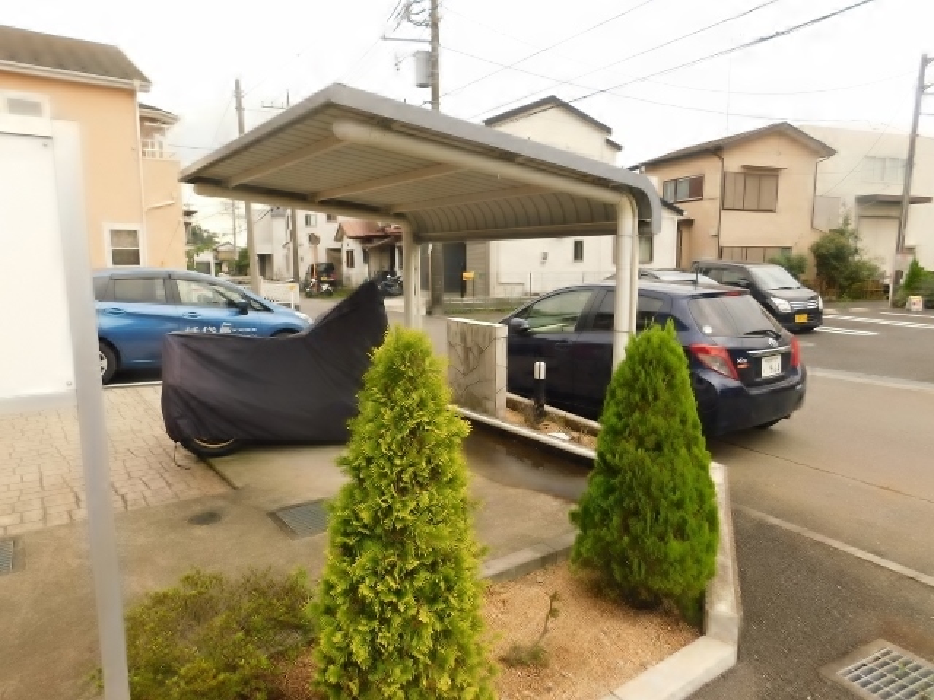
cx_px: 467
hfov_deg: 73.9
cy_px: 350
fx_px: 621
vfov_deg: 58.9
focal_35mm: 23
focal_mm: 4
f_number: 3
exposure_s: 1/200
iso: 125
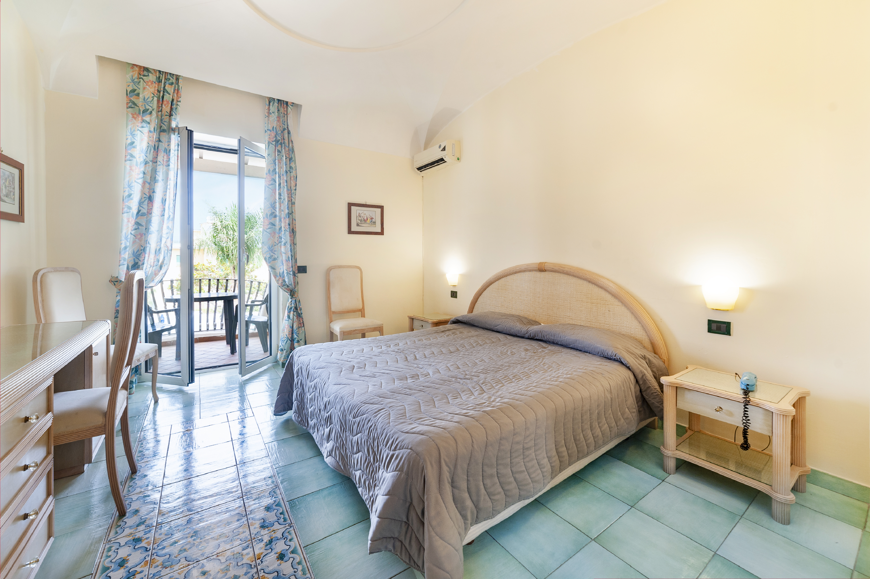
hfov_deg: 104.3
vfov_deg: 81.1
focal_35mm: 14
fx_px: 338
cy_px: 290
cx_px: 435
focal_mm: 14
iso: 200
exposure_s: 1/13
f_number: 8
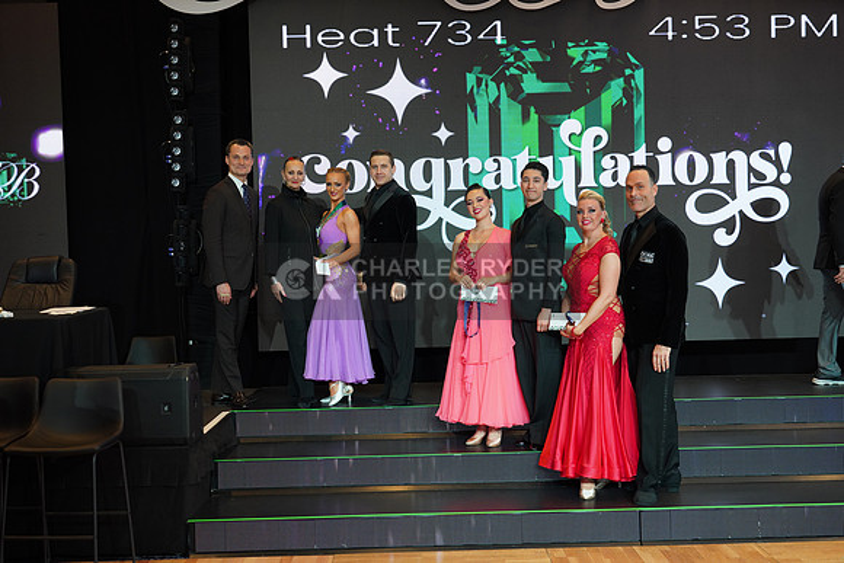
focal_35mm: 38
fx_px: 891
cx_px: 422
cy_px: 282
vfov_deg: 35.1
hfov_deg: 50.7
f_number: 5
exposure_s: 1/200
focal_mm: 38
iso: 1250
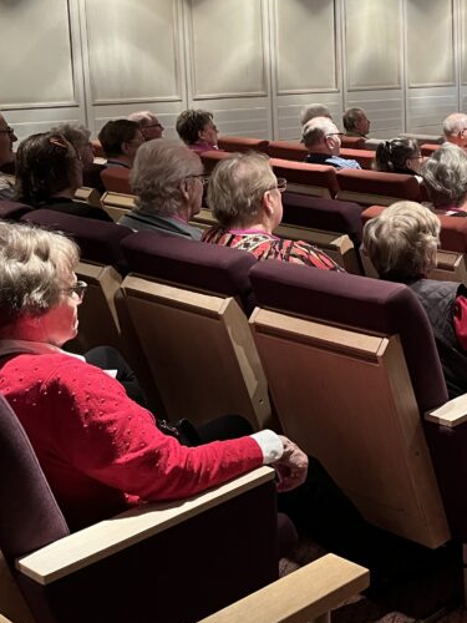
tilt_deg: -8.4
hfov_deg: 25.4
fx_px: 935
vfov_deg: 36.2
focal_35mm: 52
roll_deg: -0.6
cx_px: 552
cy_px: 178
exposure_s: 1/33
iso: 500
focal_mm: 5.1
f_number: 1.6
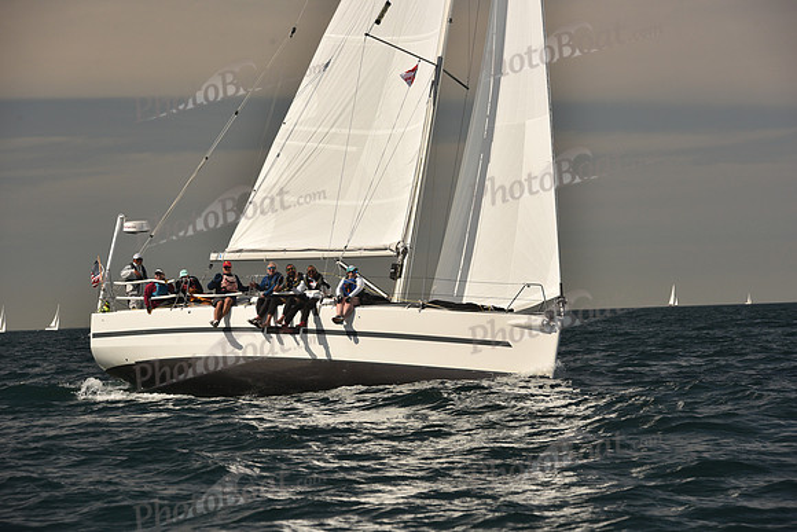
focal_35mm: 160
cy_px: 266
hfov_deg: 12.8
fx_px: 3543
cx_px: 398
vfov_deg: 8.6
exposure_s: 1/640
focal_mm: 160
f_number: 9
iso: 250
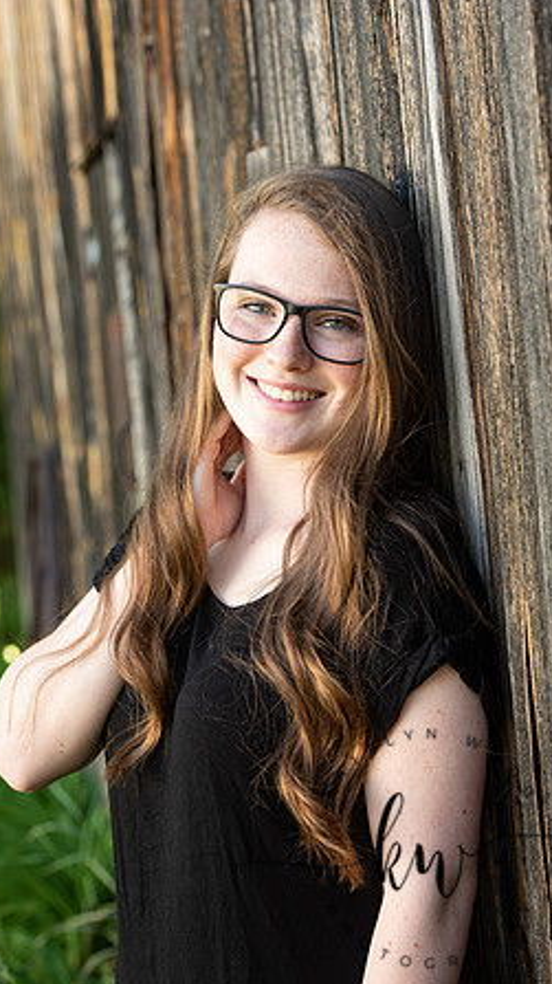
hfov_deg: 12.7
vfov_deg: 22.5
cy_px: 493
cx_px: 295
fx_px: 2475
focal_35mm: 95
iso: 400
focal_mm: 90
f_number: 5.6
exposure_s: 1/200
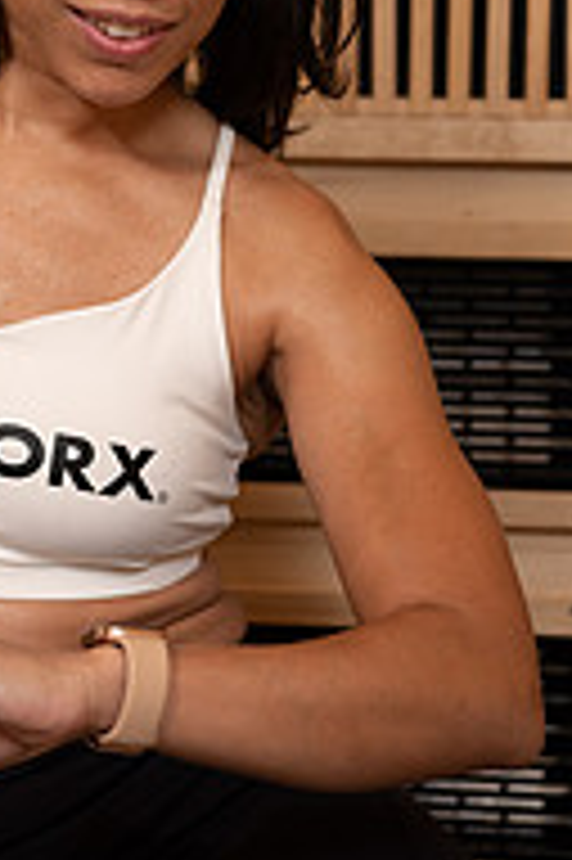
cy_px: 41
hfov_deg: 11.5
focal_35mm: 118
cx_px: -5
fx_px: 2817
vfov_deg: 17.0
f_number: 2.8
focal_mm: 50
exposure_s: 1/100
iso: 320
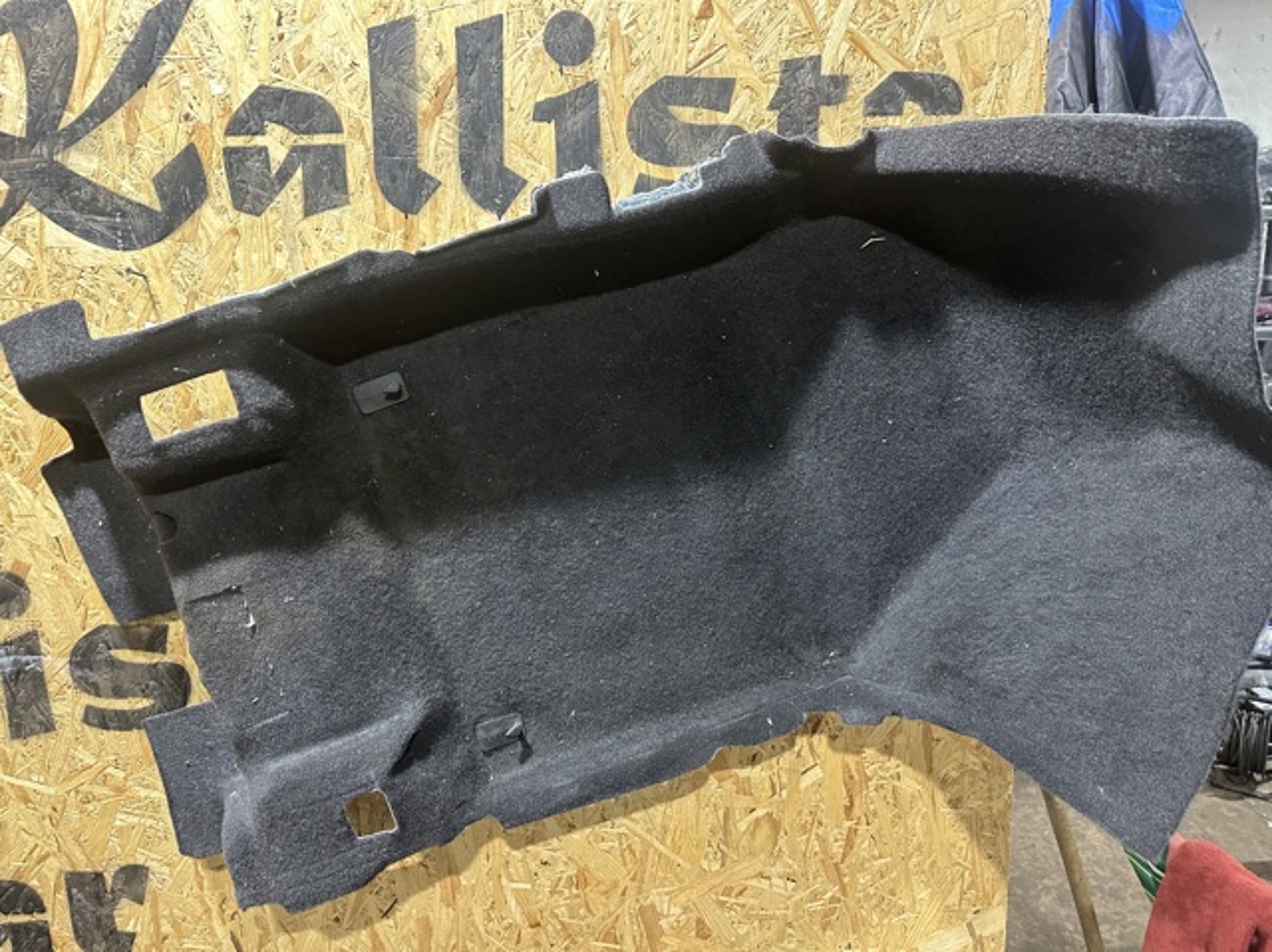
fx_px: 881
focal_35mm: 24
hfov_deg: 71.6
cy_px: 476
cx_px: 636
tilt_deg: -8.0
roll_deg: +2.1
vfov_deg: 56.8
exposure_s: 1/50
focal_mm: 6.86
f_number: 1.78
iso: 400
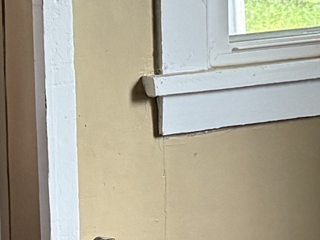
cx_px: -7
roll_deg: +1.8
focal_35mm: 182
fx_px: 1683
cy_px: -21
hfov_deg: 10.8
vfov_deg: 8.1
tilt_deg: -7.1
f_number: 1.78
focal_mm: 6.76
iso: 320
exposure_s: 1/60
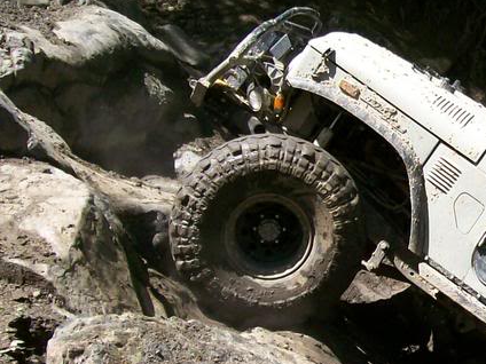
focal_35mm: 87
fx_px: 1221
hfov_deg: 21.6
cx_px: 494
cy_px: 288
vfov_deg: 16.8
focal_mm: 6
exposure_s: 1/649
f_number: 2.7
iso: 80
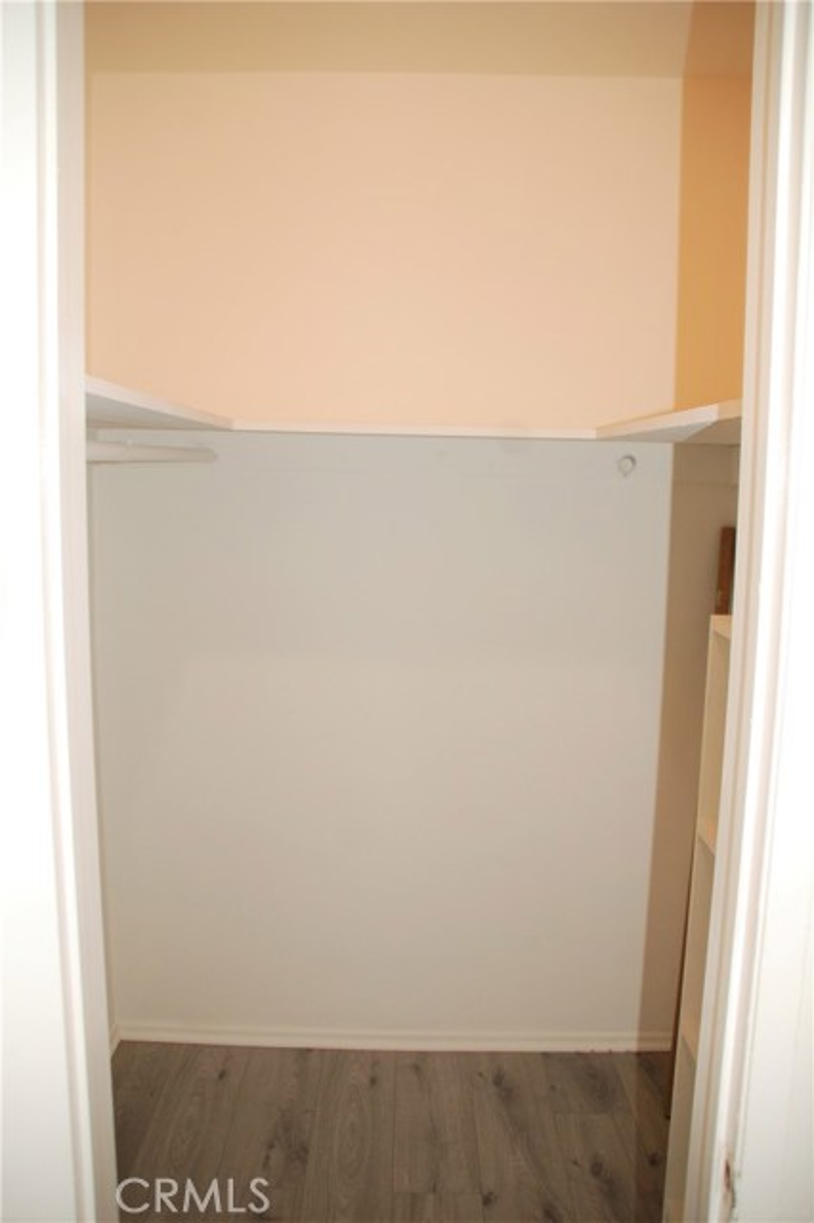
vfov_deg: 67.4
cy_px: 612
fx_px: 917
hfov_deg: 47.9
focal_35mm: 27
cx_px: 407
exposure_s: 1/60
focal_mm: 18
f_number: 3.5
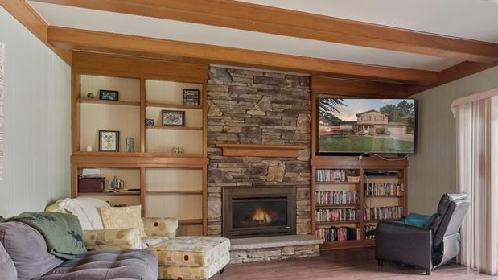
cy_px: 174
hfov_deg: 69.6
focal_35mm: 26
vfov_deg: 44.0
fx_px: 343
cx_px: 338
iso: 400
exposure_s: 1/6
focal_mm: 10
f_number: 8
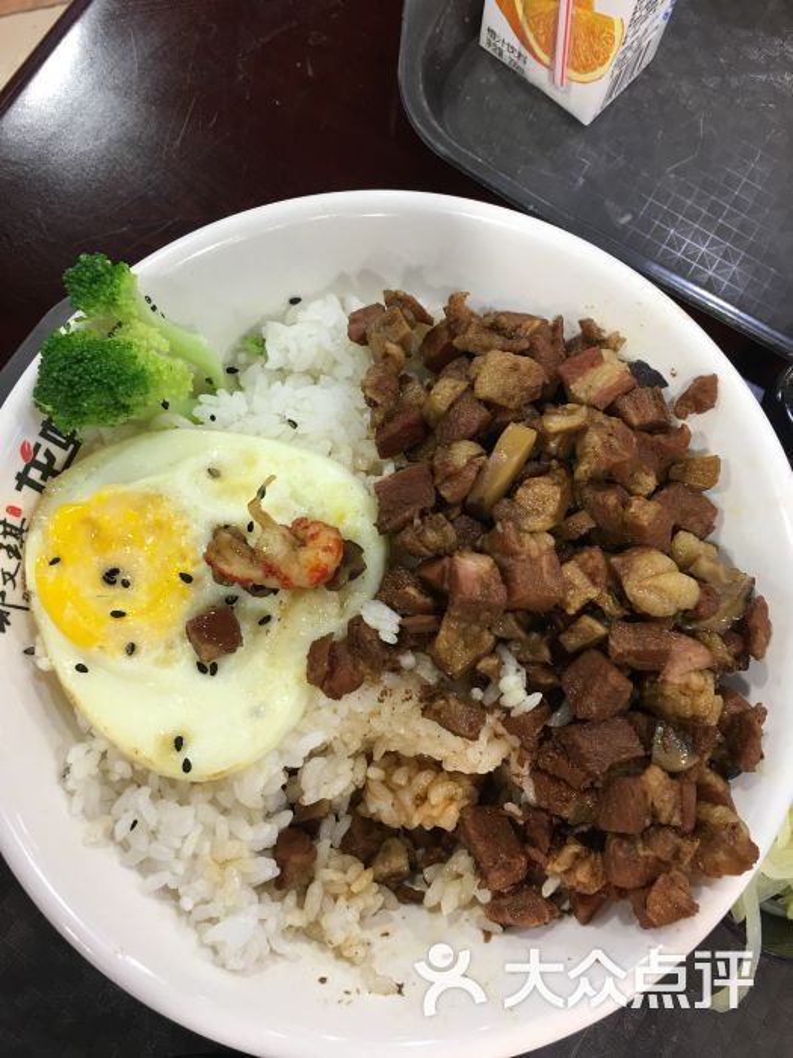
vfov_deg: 61.7
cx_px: 396
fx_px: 886
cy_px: 529
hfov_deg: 48.2
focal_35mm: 29
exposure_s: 1/33
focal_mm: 4.15
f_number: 2.2
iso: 40
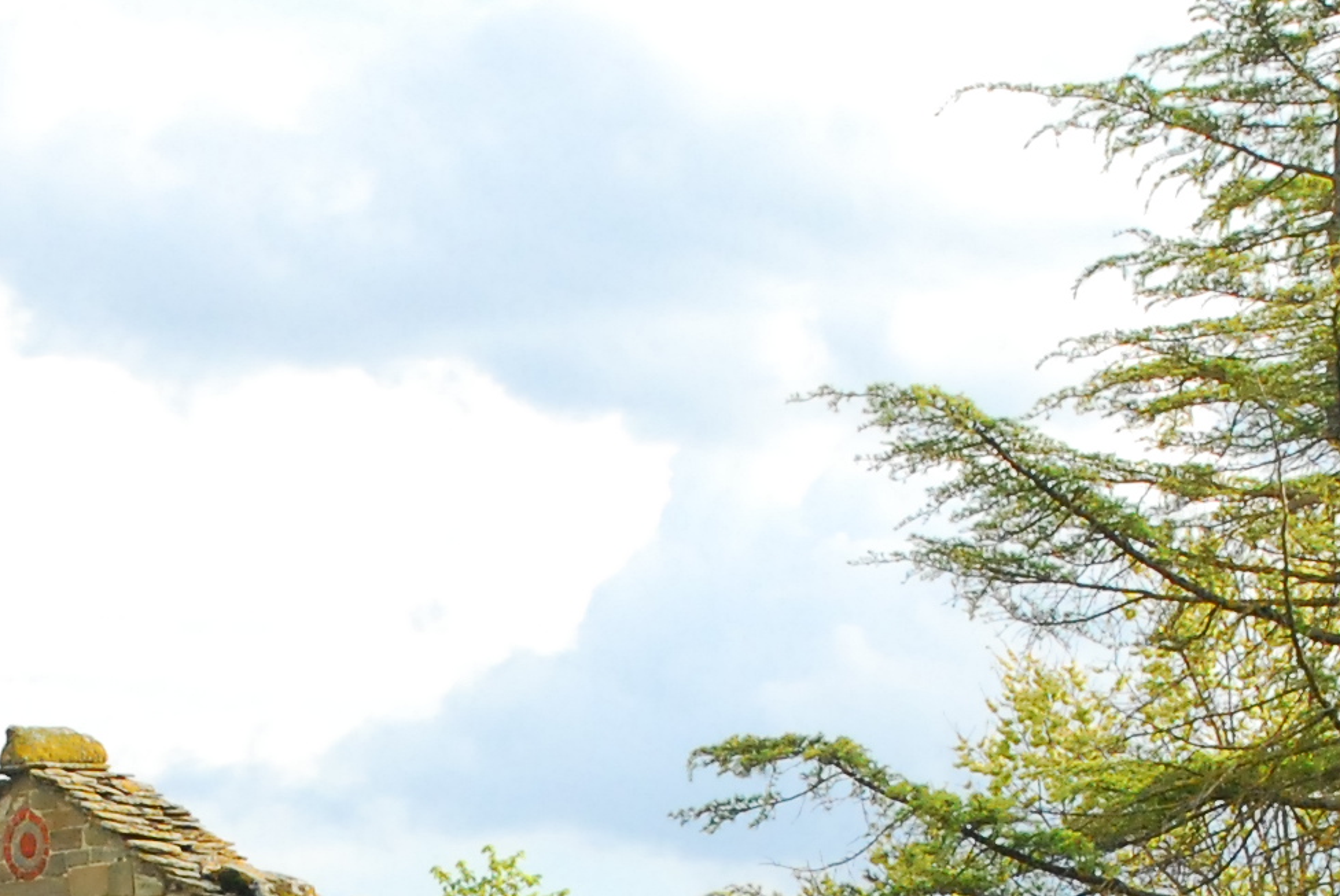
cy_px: 1489
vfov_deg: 5.7
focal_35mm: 238
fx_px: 8868
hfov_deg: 8.6
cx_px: 460
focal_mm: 40
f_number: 7.1
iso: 800
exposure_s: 1/200
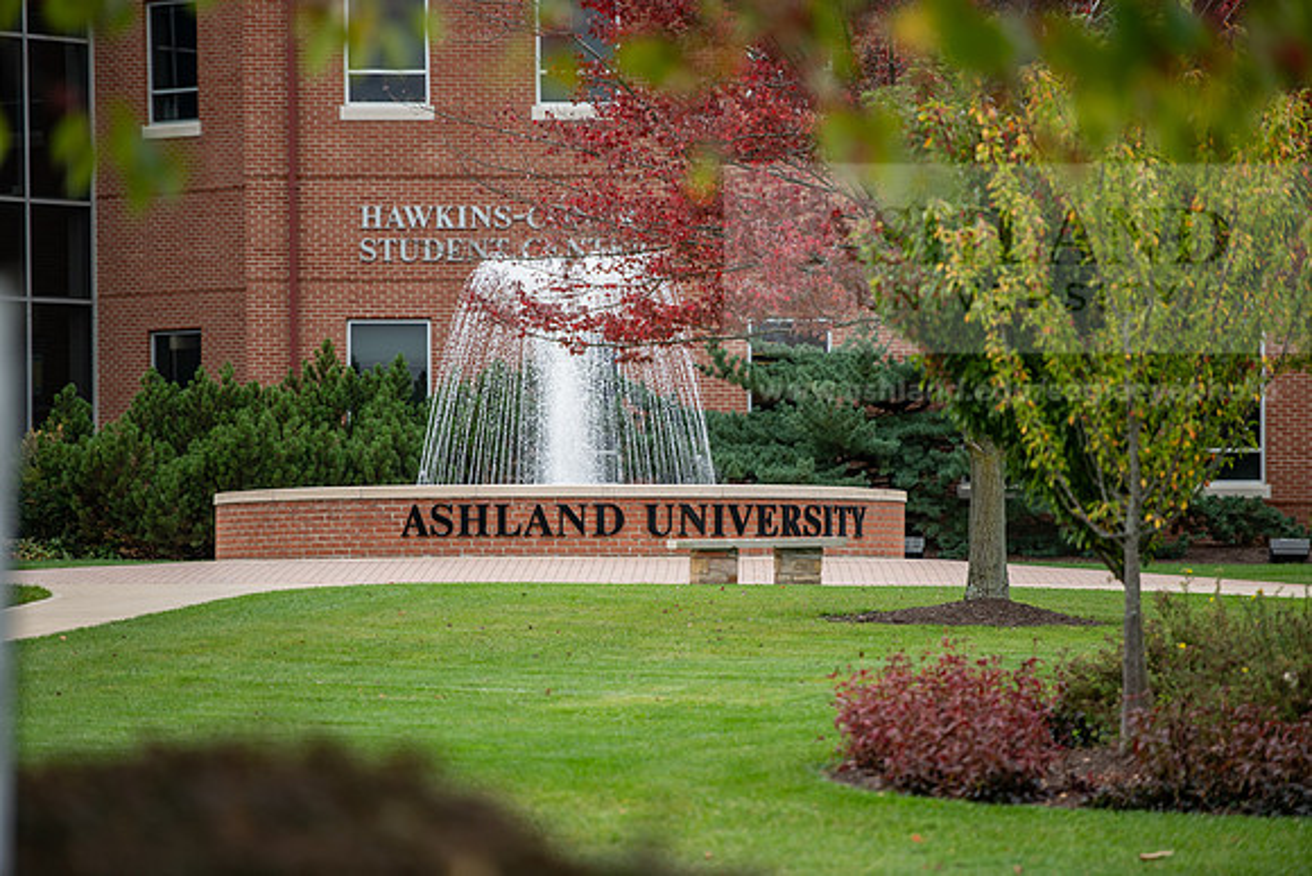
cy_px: 438
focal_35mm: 190
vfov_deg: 7.2
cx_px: 656
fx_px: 6926
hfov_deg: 10.8
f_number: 3.2
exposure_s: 1/500
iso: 200
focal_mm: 190
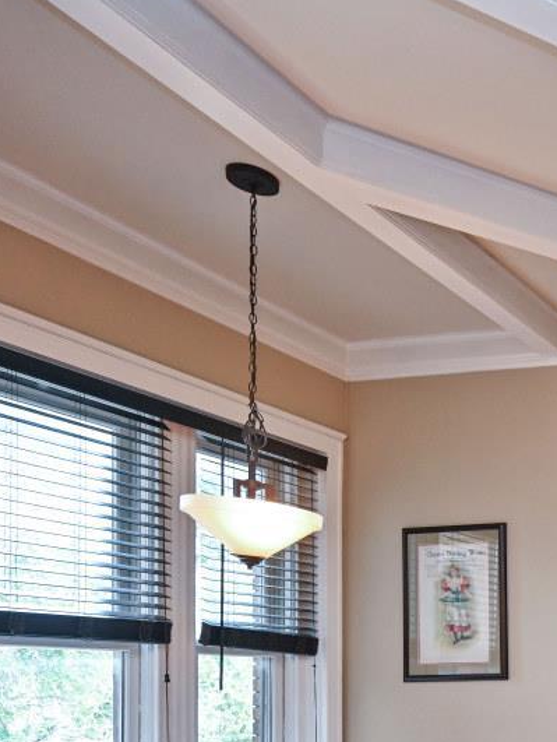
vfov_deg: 44.6
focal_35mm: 38
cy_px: 665
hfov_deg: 26.2
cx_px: 860
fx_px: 814
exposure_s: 1/60
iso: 450
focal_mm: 14
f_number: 4
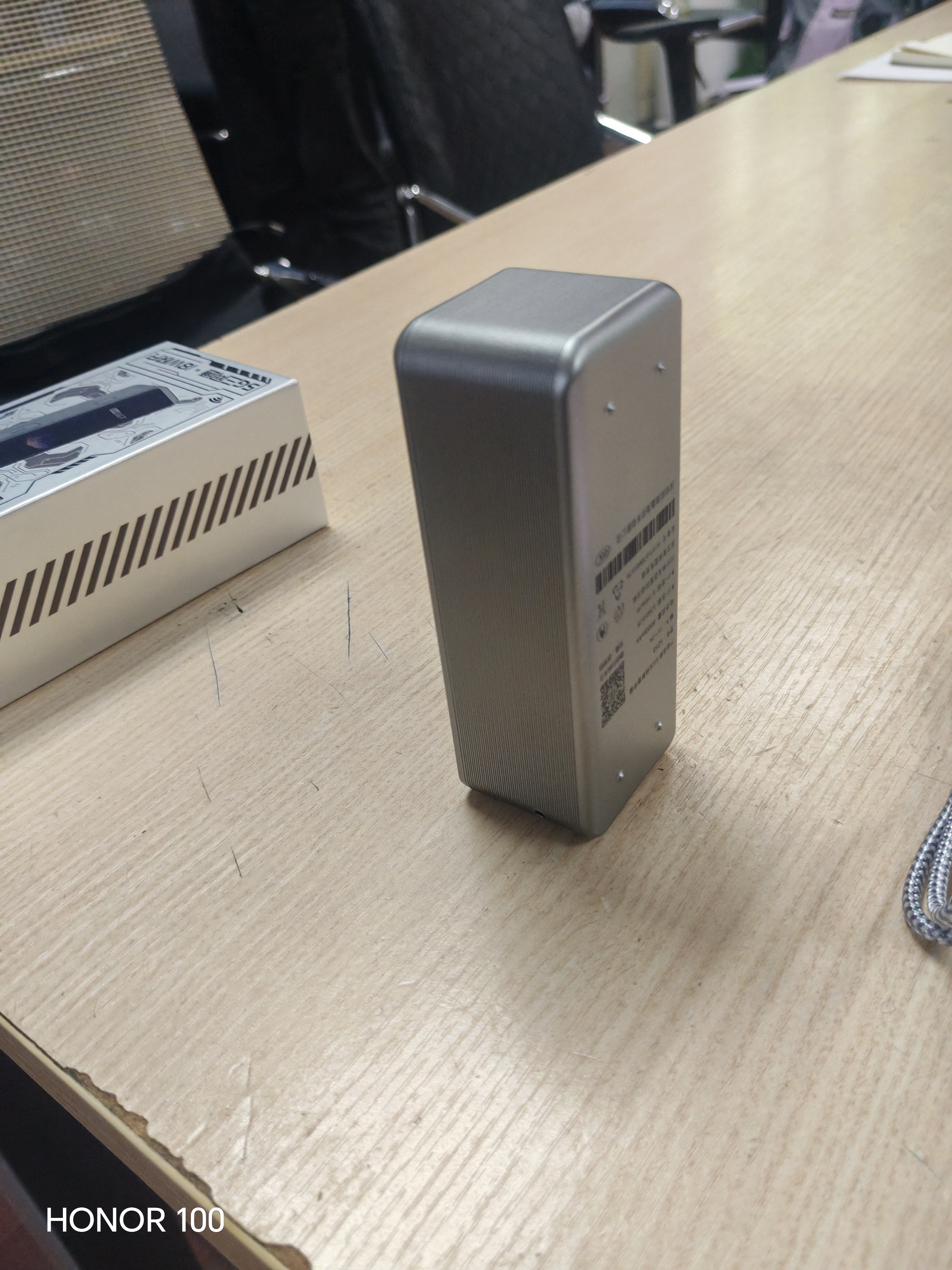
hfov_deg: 51.4
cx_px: 476
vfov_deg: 65.3
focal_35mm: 27
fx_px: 990
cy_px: 635
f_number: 1.95
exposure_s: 1/100
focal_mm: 5.52
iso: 400
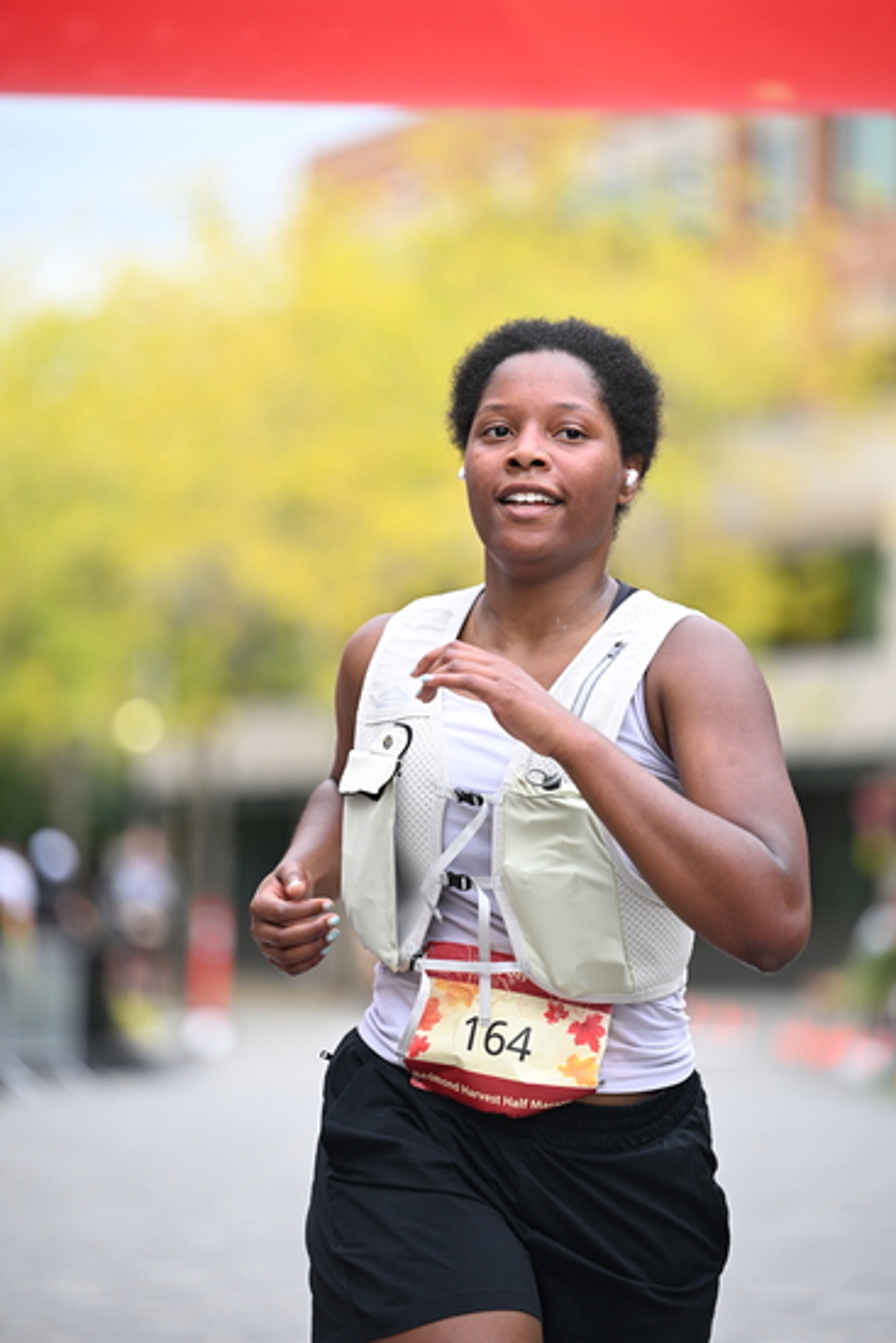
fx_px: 5410
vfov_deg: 14.1
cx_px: 448
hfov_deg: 9.5
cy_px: 672
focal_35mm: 145
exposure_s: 1/1600
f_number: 2.8
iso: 640
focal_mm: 145
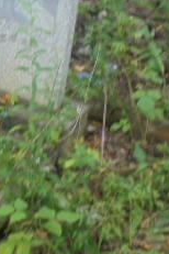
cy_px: 87
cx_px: -74
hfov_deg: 16.7
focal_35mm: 75
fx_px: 528
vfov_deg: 26.9
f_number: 3.5
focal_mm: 4.6
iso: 100
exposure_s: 1/30
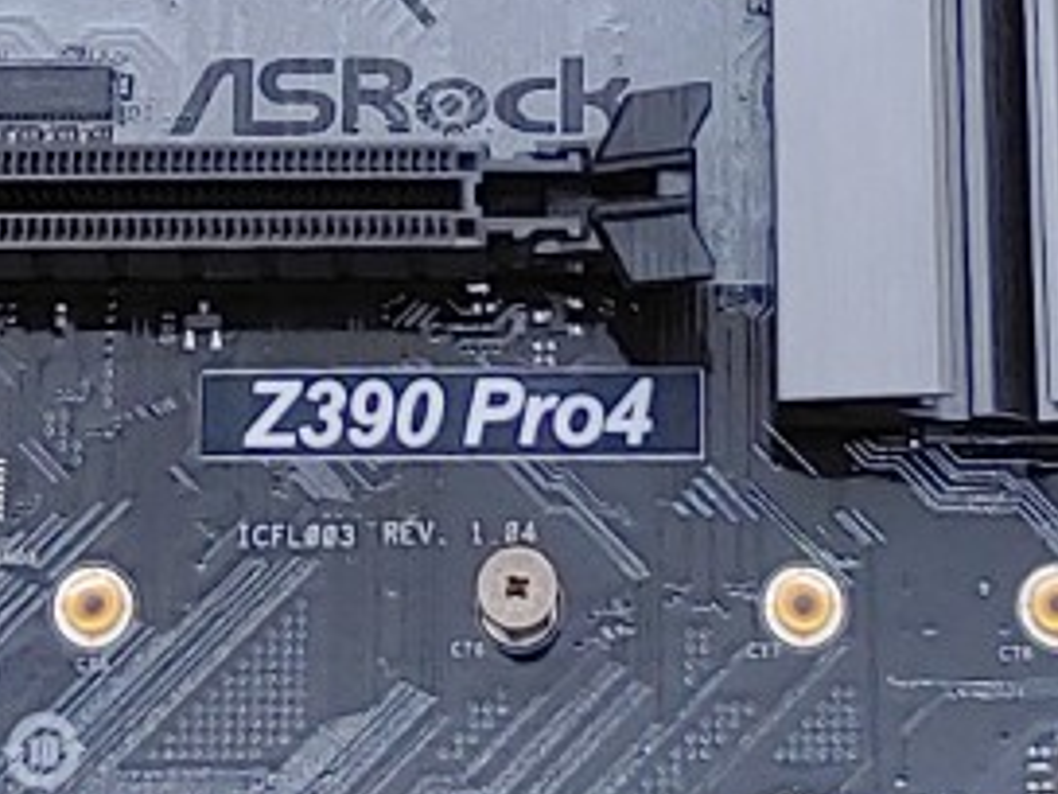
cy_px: -728
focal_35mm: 175
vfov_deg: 8.1
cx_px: 638
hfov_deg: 11.3
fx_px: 5349
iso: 50
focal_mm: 4.36
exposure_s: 1/125
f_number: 1.8
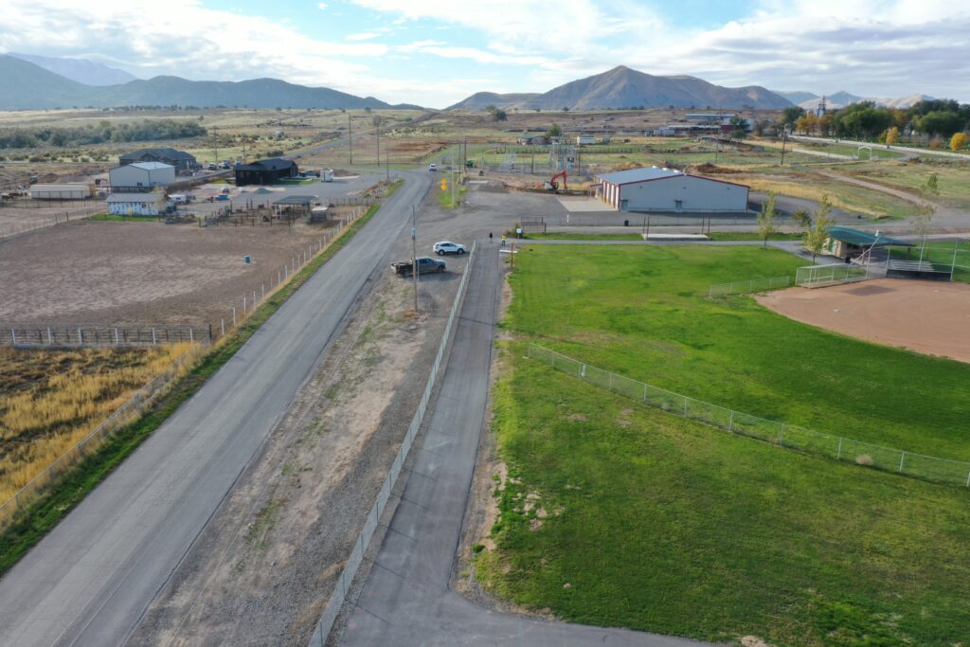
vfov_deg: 46.4
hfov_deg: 65.5
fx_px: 754
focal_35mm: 28
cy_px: 324
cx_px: 485
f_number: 11
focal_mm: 10.26
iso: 100
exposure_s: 1/60
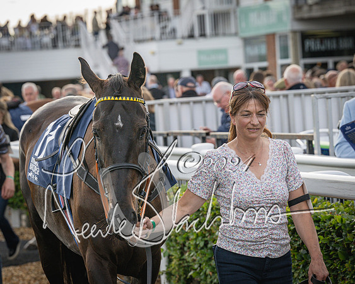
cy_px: 127
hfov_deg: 11.5
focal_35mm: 168
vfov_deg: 9.2
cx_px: 176
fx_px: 1766
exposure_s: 1/1600
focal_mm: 90
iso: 400
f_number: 4
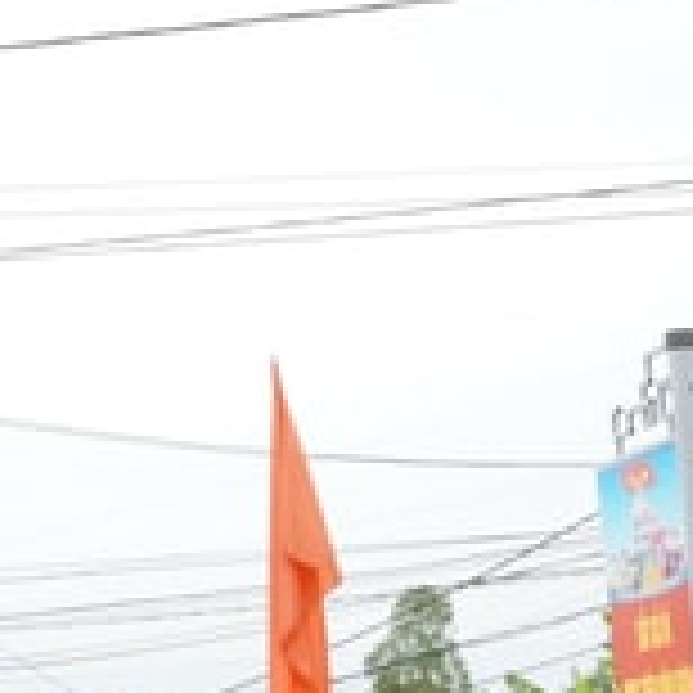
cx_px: -297
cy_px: 382
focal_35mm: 147
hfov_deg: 11.4
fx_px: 3341
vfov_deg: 11.8
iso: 4000
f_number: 29
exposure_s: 1/160
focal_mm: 33
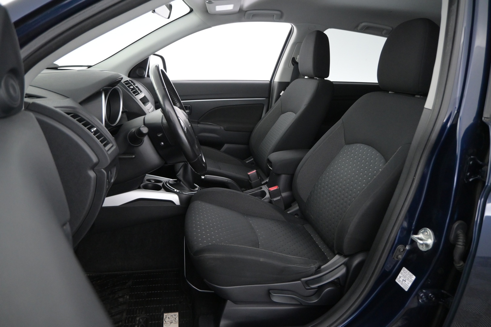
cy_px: 164
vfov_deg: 53.1
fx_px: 327
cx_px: 246
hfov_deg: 73.7
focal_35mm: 24
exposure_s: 1/40
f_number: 3.5
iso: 2500
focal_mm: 16
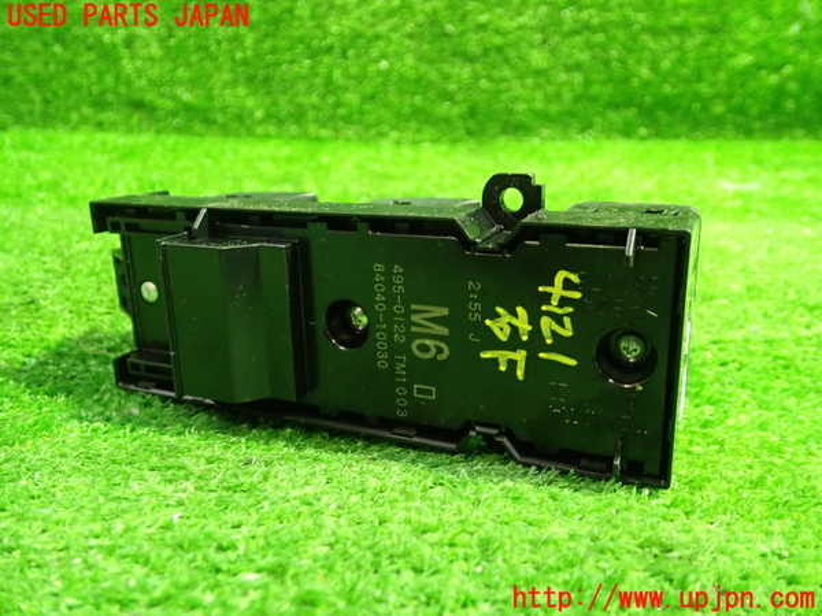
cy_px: 308
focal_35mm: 30
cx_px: 411
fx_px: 712
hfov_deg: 60.0
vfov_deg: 46.8
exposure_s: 1/25
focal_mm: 5.4
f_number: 2.3
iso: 800
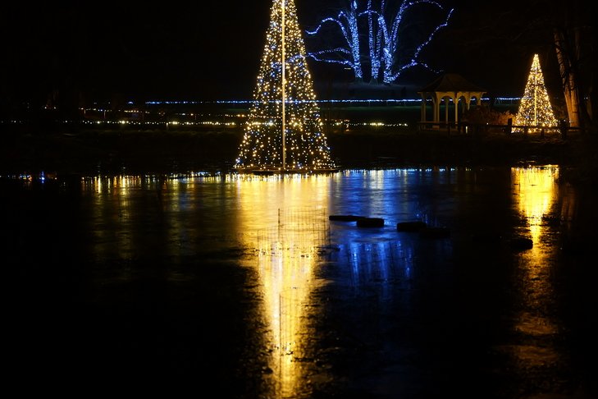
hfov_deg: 33.7
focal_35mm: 59
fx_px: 980
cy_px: 162
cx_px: 387
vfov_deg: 23.0
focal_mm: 42
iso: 5000
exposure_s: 1/50
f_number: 2.8
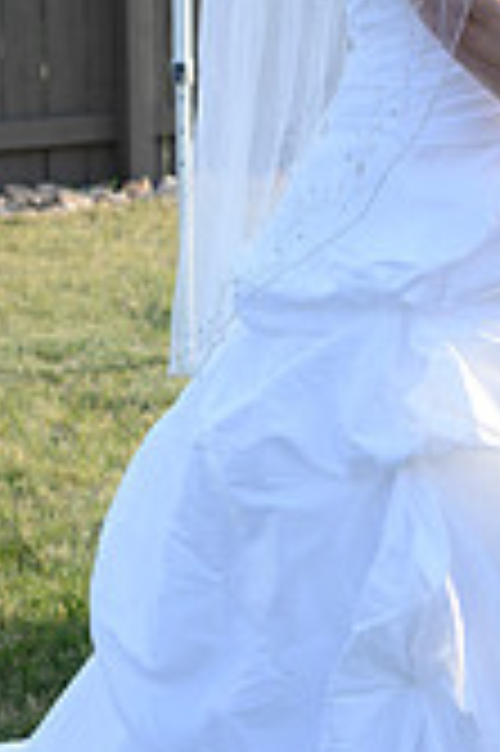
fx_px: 2818
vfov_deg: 15.1
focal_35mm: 135
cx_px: 617
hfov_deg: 10.0
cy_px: 135
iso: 200
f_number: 4.5
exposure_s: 1/250
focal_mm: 50
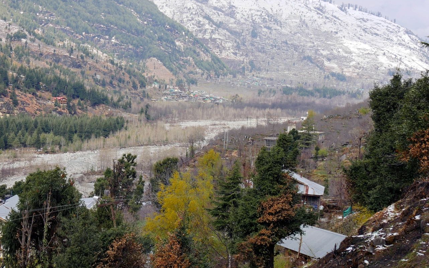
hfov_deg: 32.0
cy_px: 97
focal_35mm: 63
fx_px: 736
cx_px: 115
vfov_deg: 20.6
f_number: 7.1
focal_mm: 19
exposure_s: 1/320
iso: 200
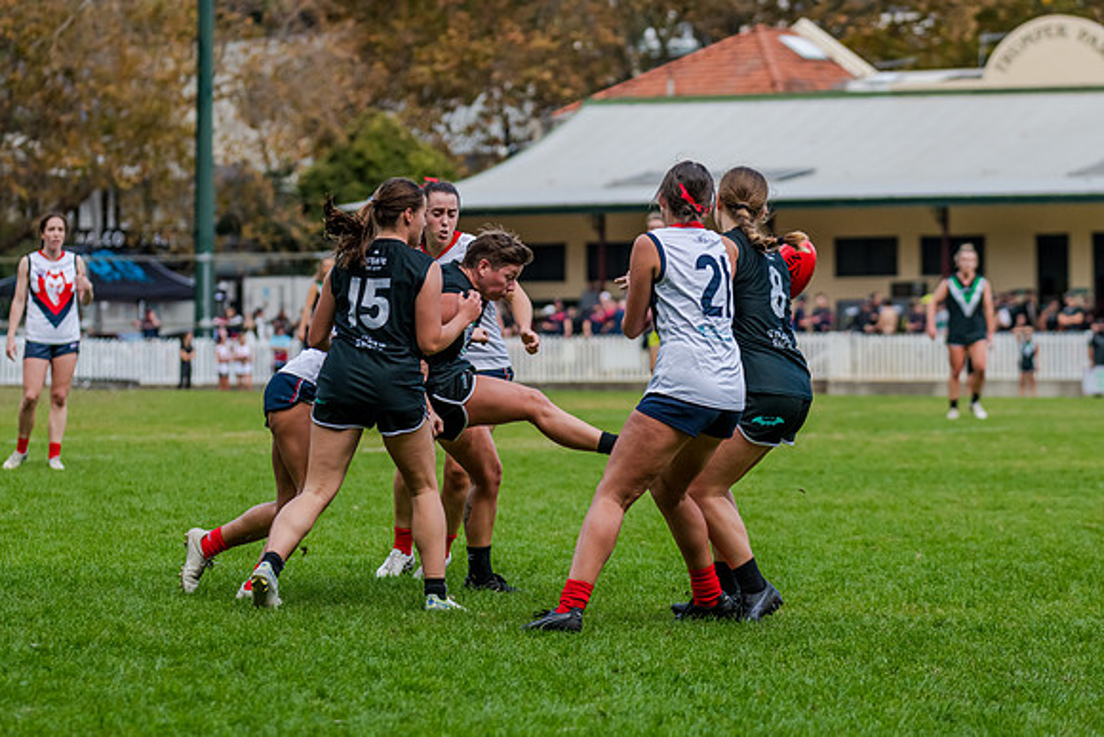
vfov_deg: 8.0
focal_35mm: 172
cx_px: 552
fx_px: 5288
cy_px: 368
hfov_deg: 11.9
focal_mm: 170
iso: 800
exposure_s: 1/2000
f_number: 4.5
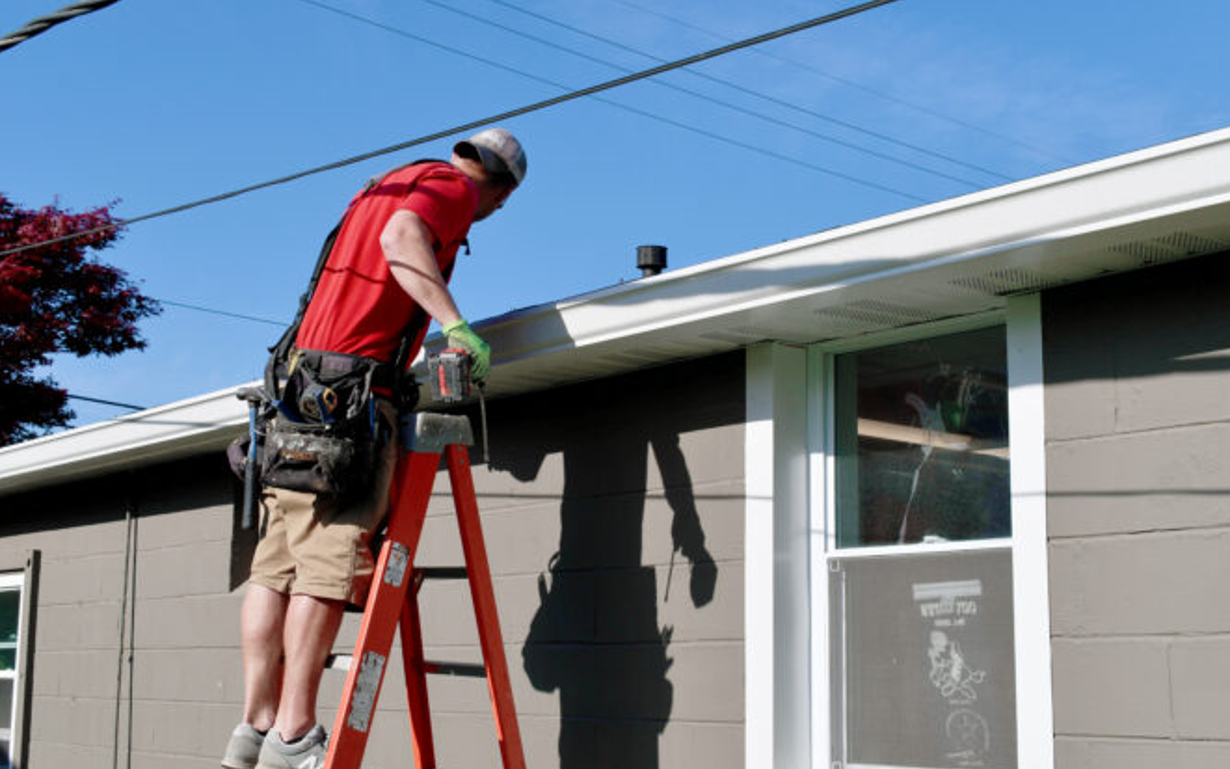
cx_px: 626
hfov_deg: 40.3
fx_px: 1676
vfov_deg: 25.8
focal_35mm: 50
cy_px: 404
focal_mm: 32
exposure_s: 1/400
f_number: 10
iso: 100
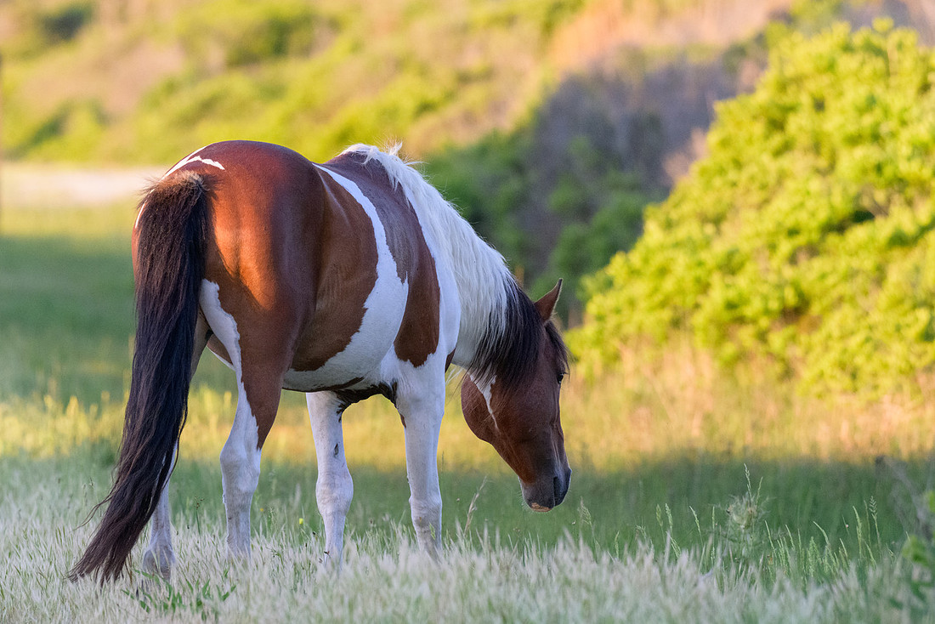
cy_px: 315
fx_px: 16853
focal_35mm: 649
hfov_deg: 3.2
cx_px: 504
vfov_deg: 2.1
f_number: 9
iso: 6400
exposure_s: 1/1000
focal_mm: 570
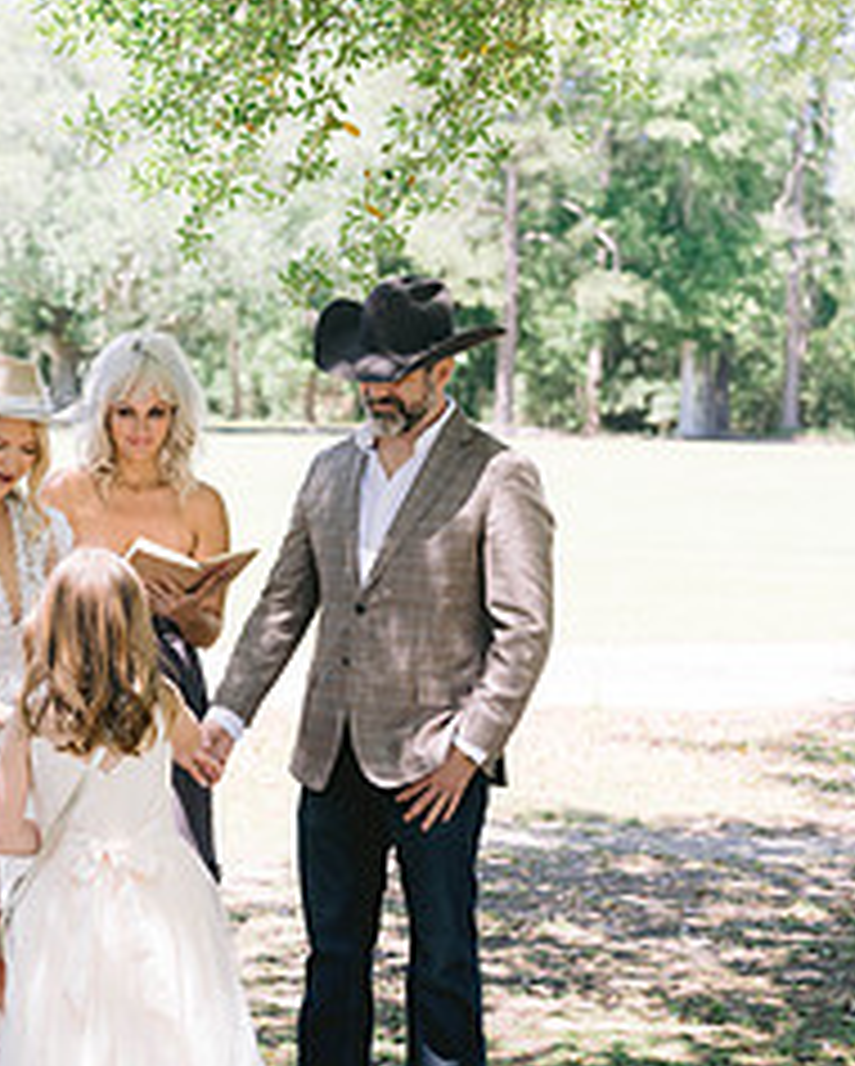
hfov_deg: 17.2
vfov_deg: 21.4
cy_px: 643
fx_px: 2812
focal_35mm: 89
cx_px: 279
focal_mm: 50
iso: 400
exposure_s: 1/1000
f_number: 3.2
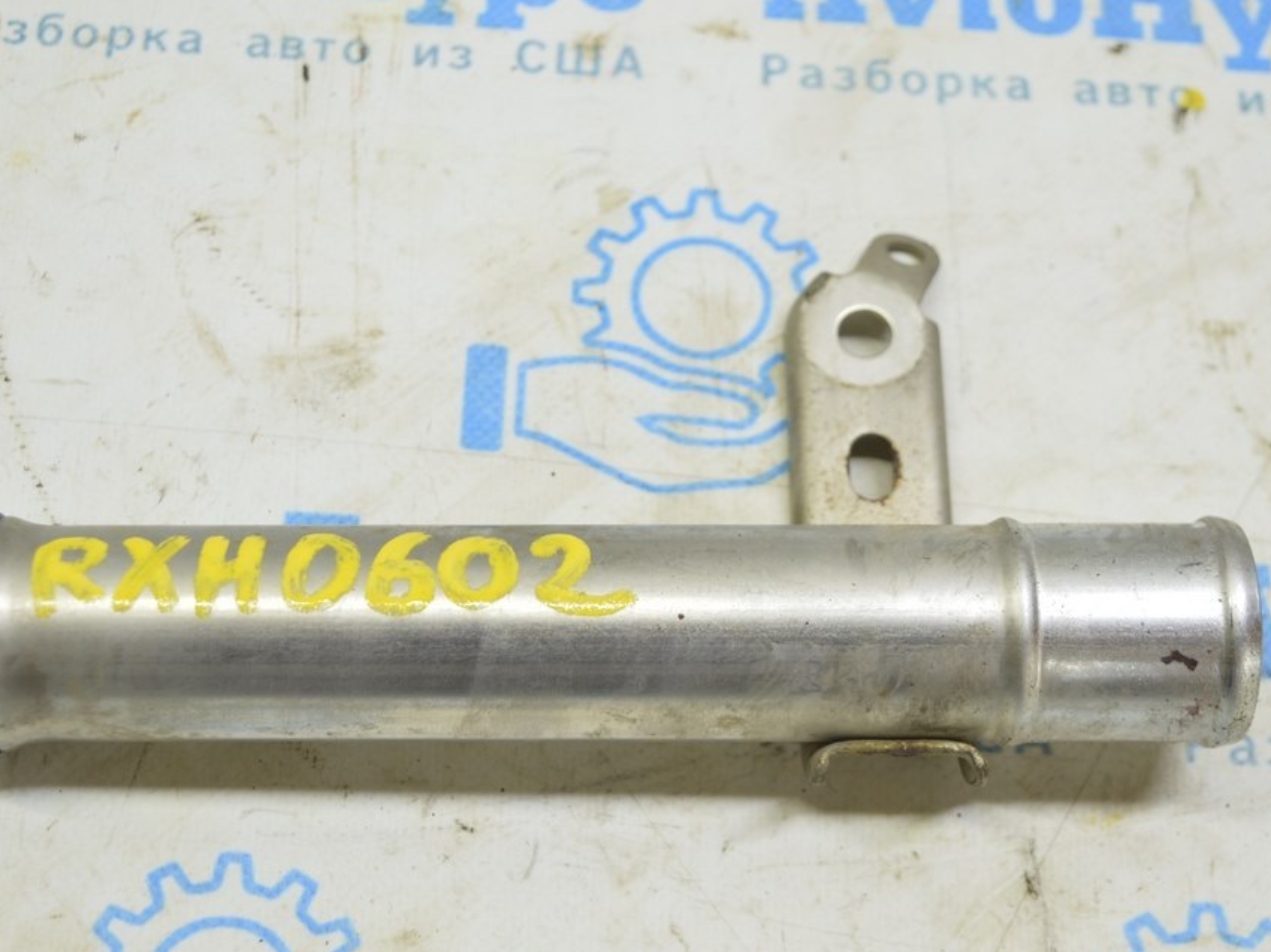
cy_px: 501
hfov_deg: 29.4
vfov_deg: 22.2
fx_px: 2423
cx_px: 564
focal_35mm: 66
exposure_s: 1/20
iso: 400
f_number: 5.6
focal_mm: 38
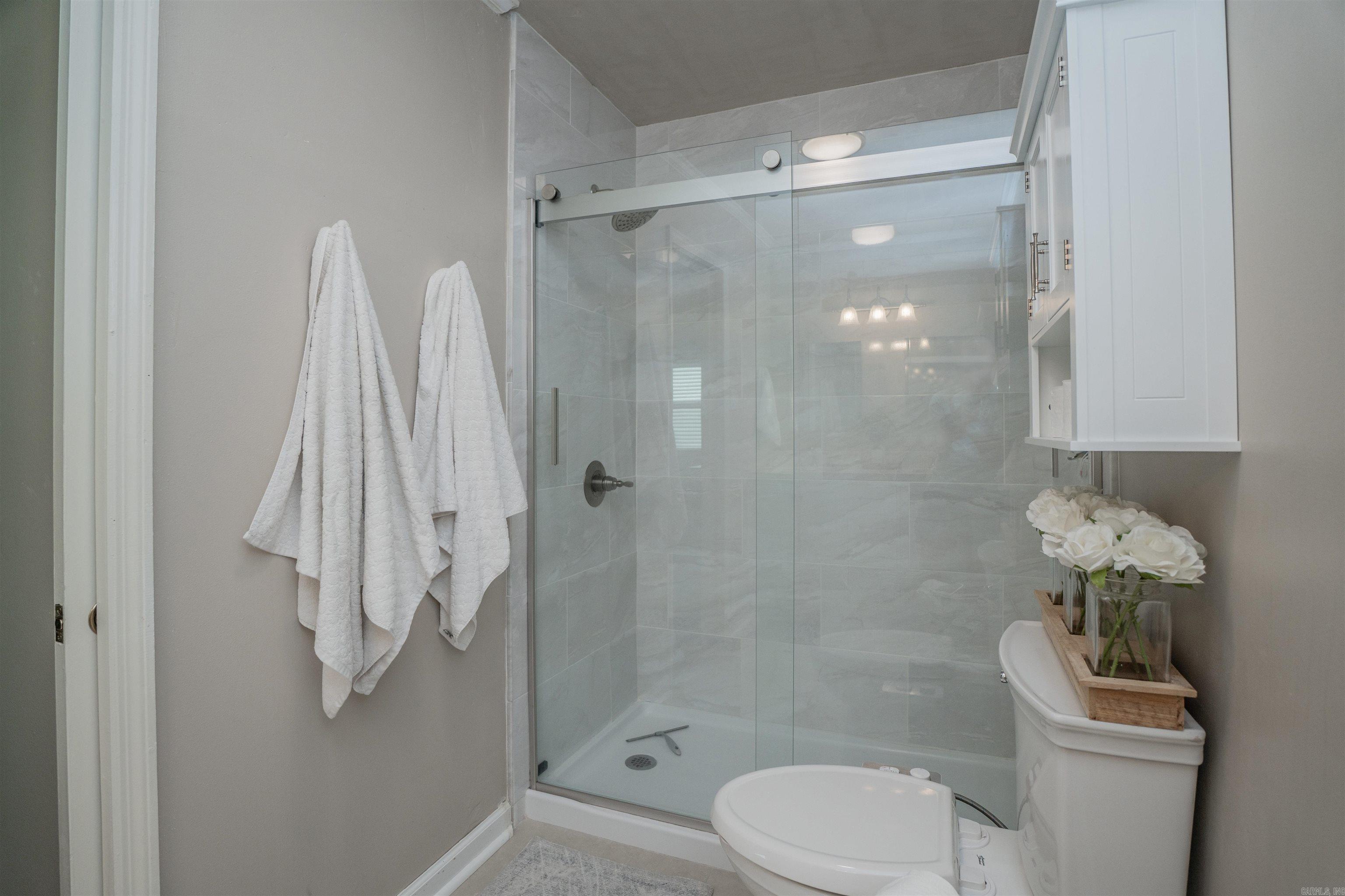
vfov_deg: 72.1
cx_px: 672
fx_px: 616
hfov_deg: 95.0
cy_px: 448
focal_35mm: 16
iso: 100
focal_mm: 11
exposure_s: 1/200
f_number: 2.8
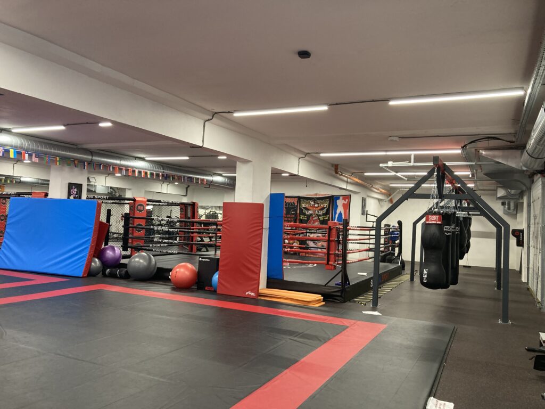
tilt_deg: +2.3
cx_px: 272
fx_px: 441
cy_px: 204
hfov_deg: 63.4
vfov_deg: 49.7
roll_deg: -3.0
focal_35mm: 28
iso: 125
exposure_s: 1/50
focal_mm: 3.99
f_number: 1.8
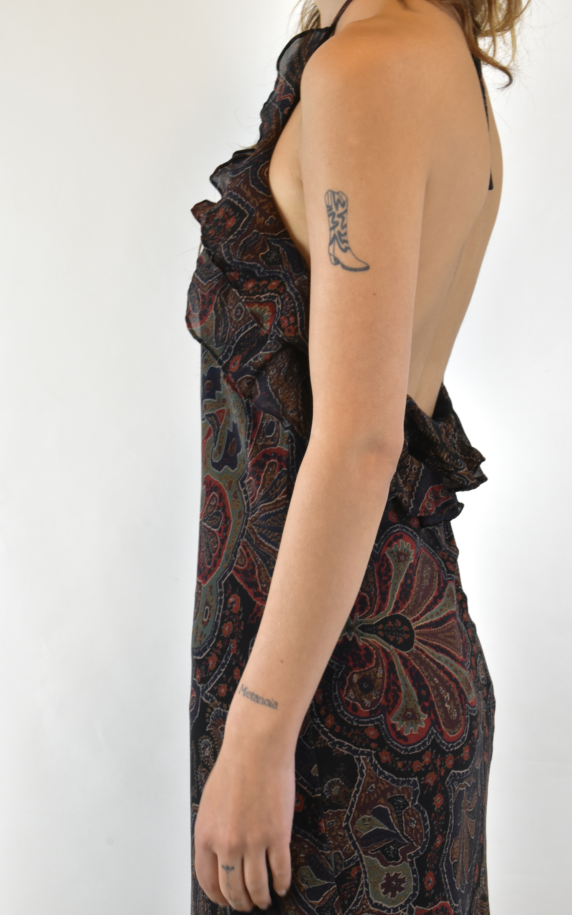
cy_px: 456
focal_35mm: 80
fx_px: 1995
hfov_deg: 16.3
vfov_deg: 25.8
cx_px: 291
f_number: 16
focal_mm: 52
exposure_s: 1/20
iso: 1600
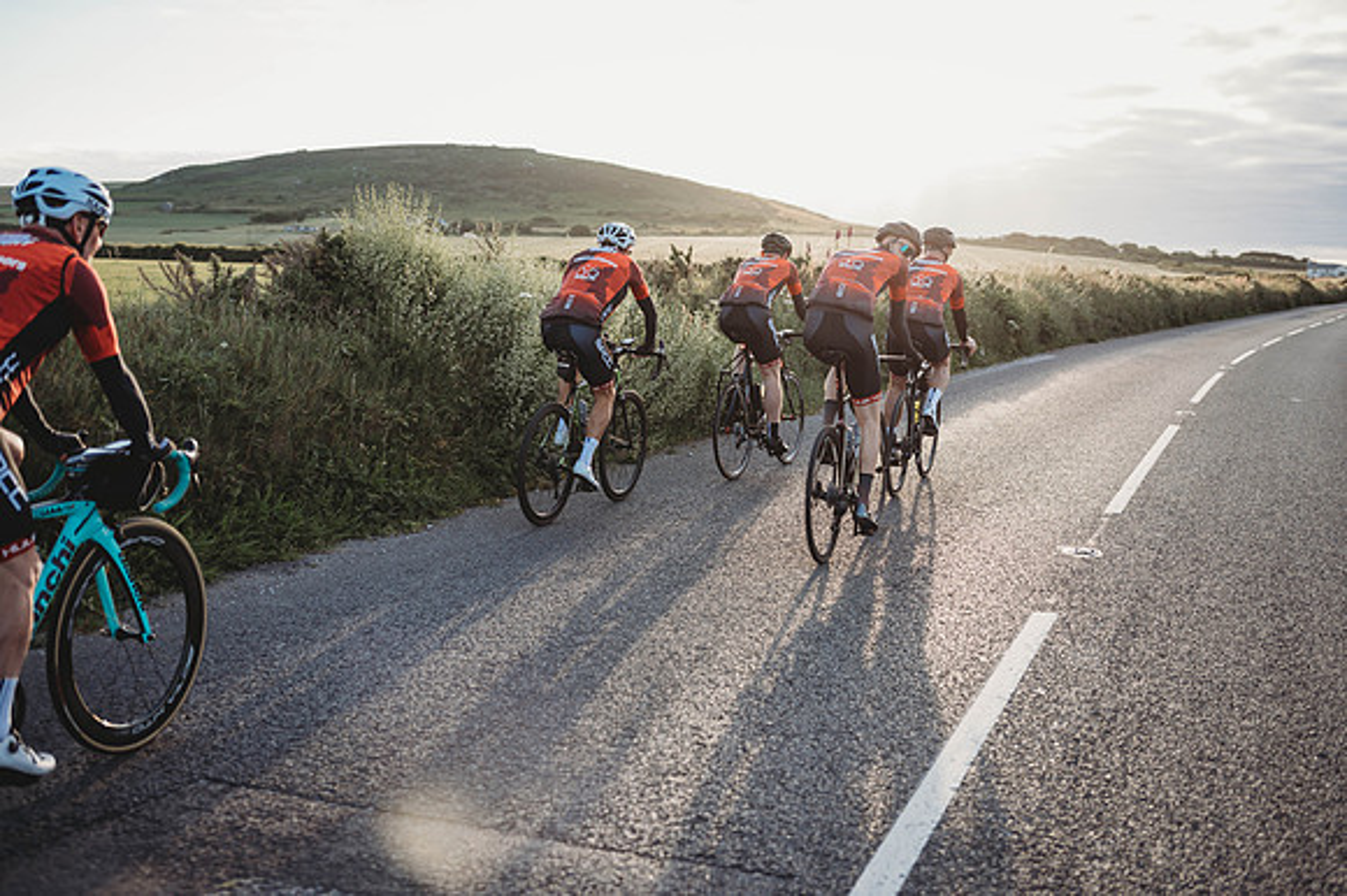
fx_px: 1496
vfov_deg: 33.4
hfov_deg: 48.5
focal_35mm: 40
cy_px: 448
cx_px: 674
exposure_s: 1/500
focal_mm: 40
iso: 100
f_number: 2.5
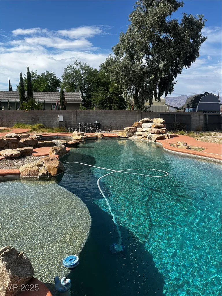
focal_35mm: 26
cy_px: 148
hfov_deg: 53.1
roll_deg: +0.9
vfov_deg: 67.3
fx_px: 222
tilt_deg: -9.3
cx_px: 111
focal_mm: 5.1
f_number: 1.6
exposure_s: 1/3311
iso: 50
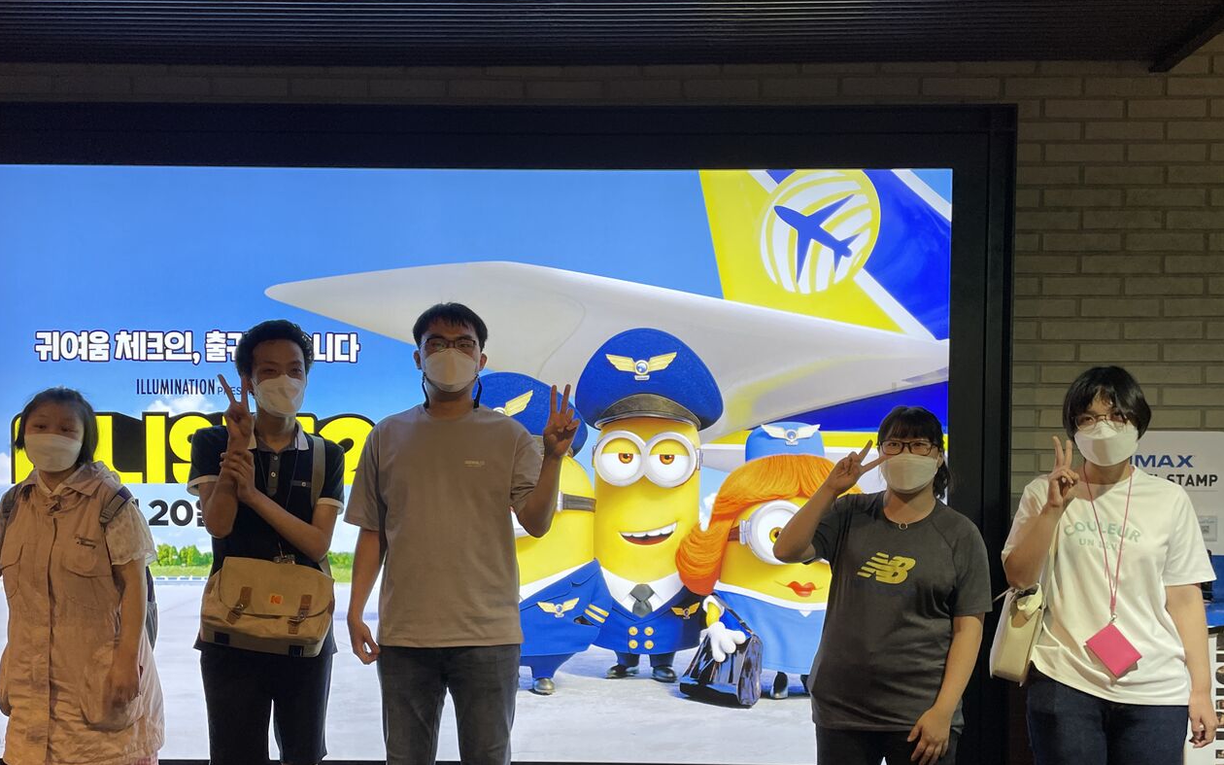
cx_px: 596
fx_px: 1167
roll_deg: +0.4
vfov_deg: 36.1
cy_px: 479
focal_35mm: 35
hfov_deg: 55.3
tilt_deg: -1.9
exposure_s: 1/120
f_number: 1.6
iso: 50
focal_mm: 4.2
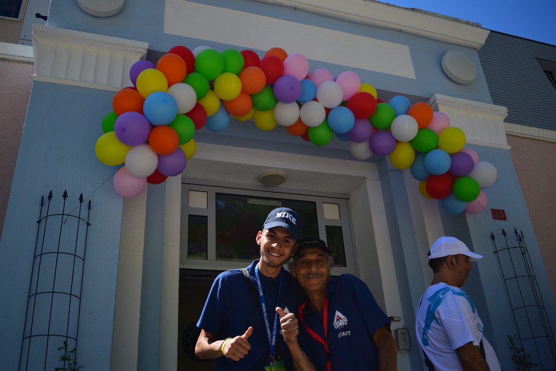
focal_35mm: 34
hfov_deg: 55.1
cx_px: 278
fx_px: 533
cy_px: 186
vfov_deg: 38.4
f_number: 3.8
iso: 100
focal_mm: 23
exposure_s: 1/1250
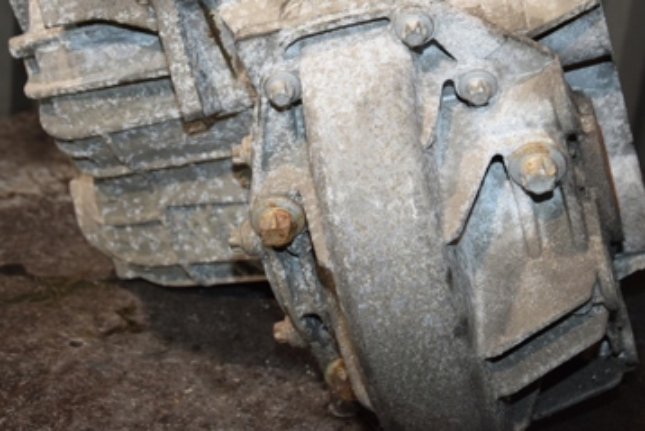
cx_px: 326
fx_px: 1344
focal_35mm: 75
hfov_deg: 27.0
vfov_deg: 17.9
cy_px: 50
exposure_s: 1/60
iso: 800
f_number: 5
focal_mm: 28
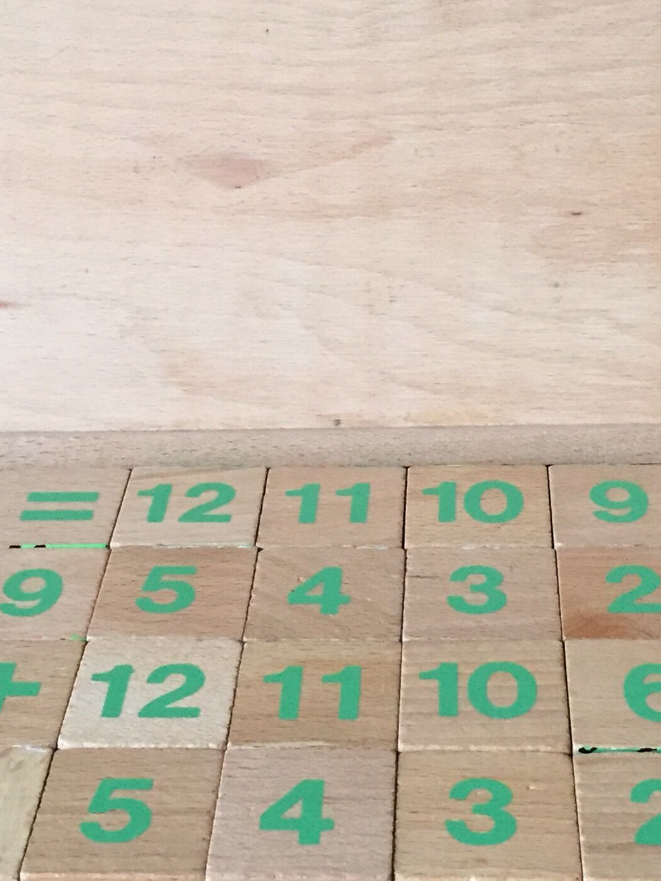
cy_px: 376
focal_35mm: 68
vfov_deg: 28.5
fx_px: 1731
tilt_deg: -29.9
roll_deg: +4.2
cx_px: 343
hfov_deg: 21.6
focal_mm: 4.15
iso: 250
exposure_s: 1/17
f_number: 2.2
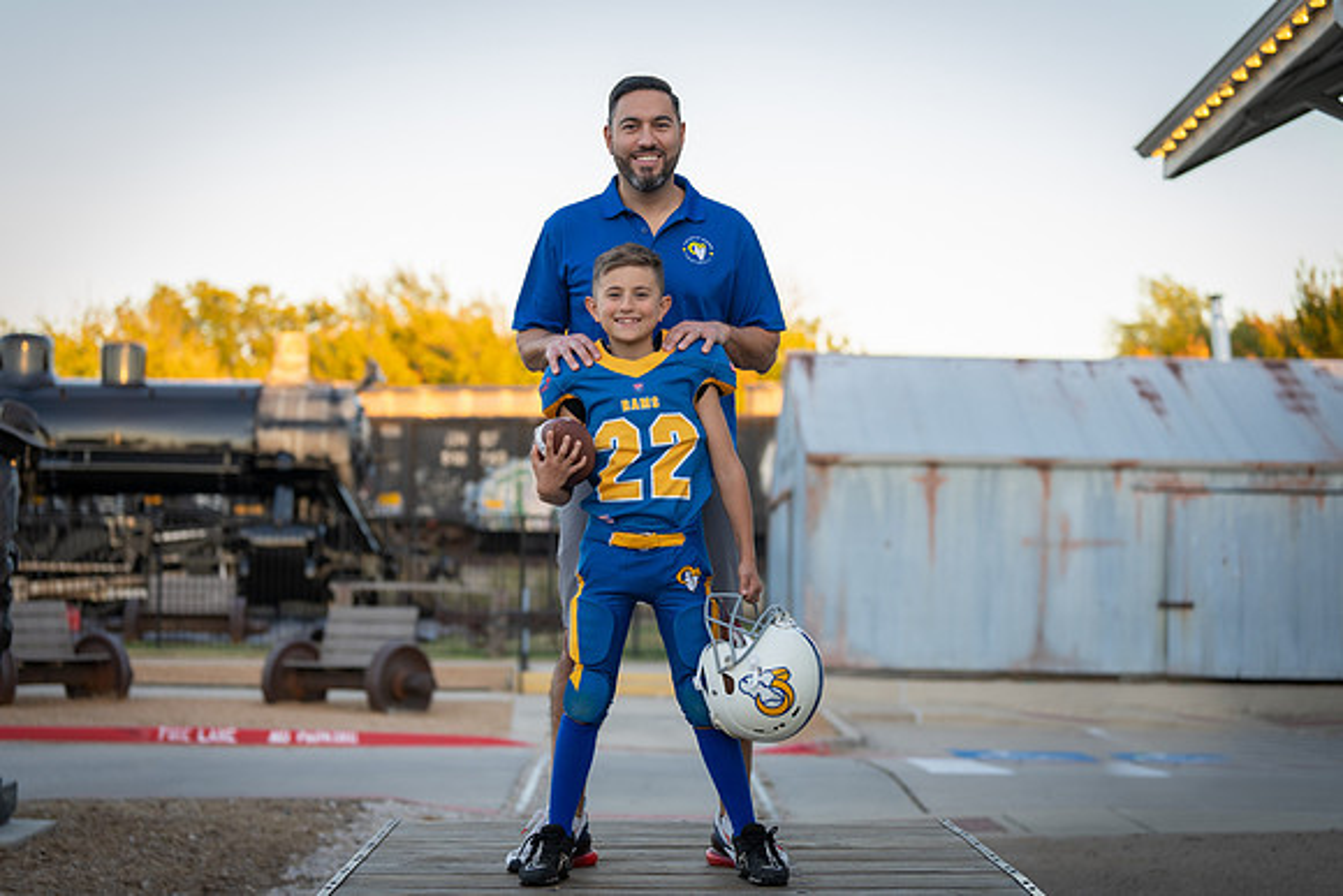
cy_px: 448
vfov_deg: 19.0
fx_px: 2684
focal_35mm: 72
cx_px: 672
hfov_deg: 28.1
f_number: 2.8
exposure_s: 1/320
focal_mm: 70
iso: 320
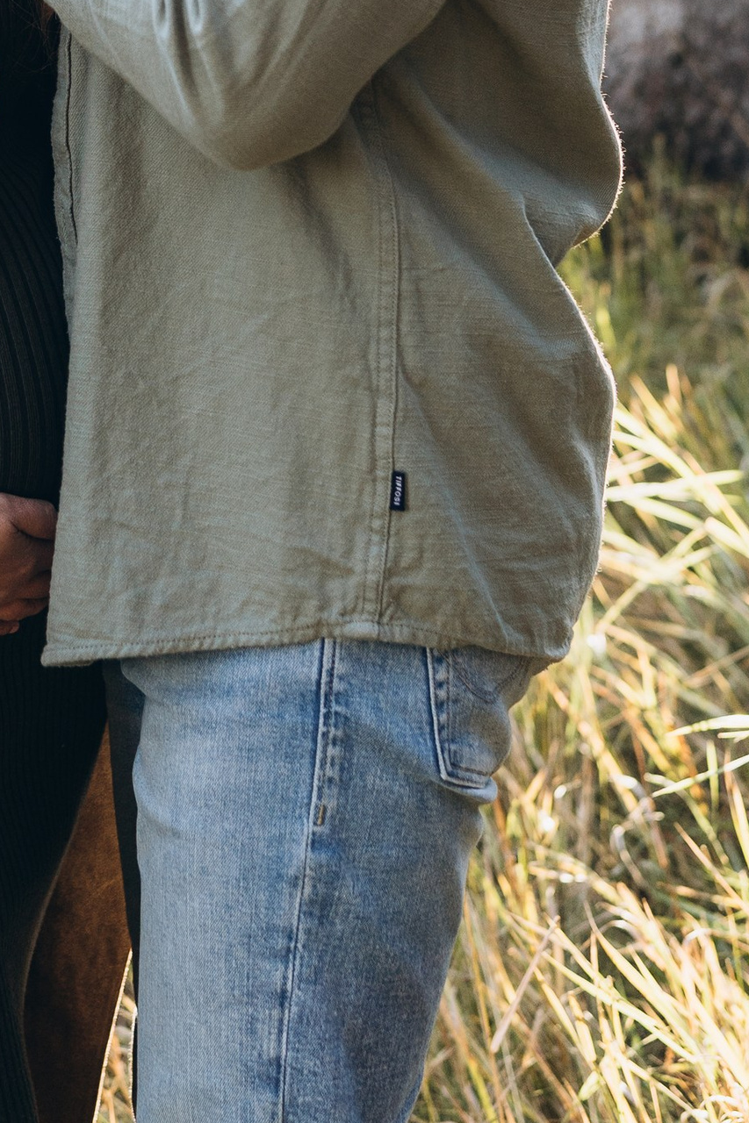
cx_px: -56
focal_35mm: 105
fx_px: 3278
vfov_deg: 18.4
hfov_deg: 12.8
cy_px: -255
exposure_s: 1/400
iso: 250
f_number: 2.5
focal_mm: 35
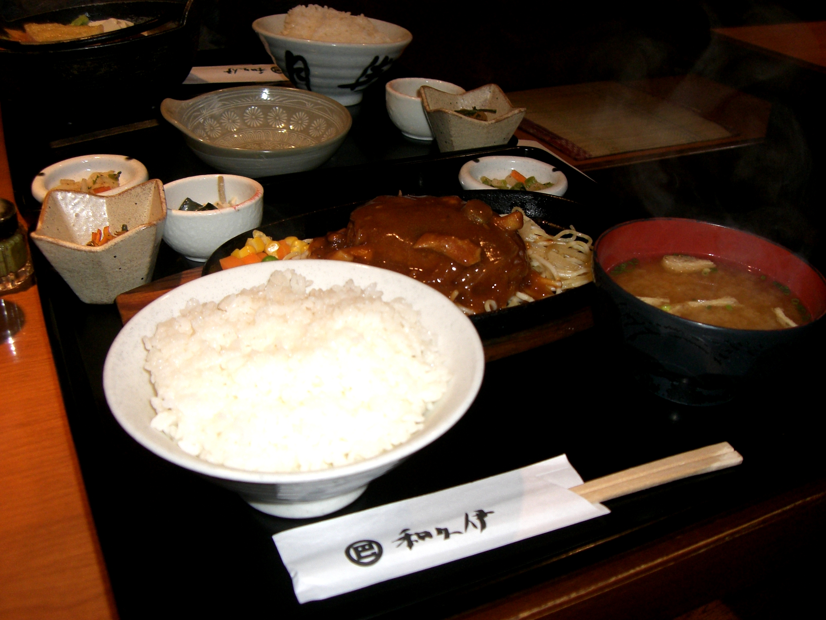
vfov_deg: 37.7
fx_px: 907
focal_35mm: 38
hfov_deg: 49.0
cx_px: 413
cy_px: 310
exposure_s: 1/60
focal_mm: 6.2
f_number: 2.7
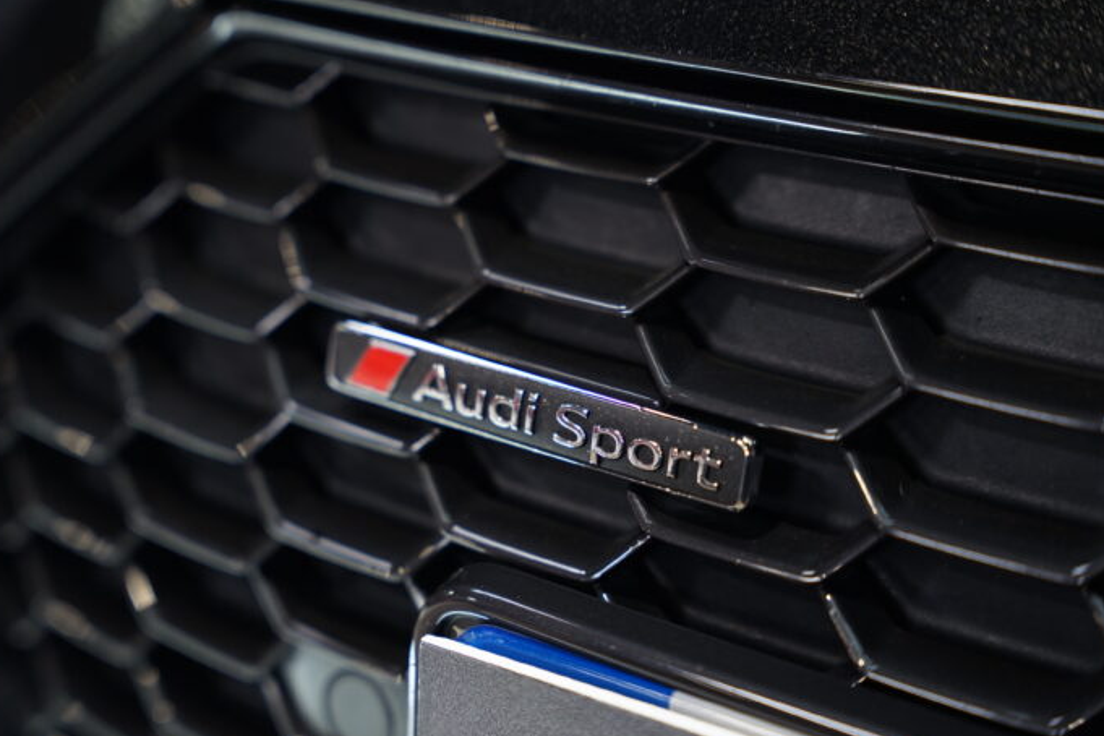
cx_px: 522
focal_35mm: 79
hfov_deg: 25.7
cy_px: 384
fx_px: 2422
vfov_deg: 17.3
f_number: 3.2
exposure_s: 1/80
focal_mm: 70
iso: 640
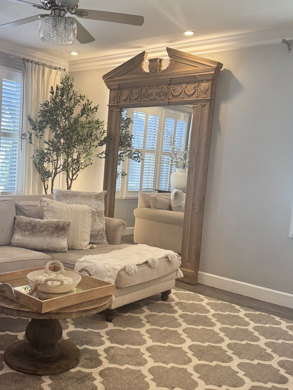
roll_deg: -3.5
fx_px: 418
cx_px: 99
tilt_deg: -6.6
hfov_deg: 38.3
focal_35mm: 37
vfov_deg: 50.1
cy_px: 206
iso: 160
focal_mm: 6.76
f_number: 1.78
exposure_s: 1/120
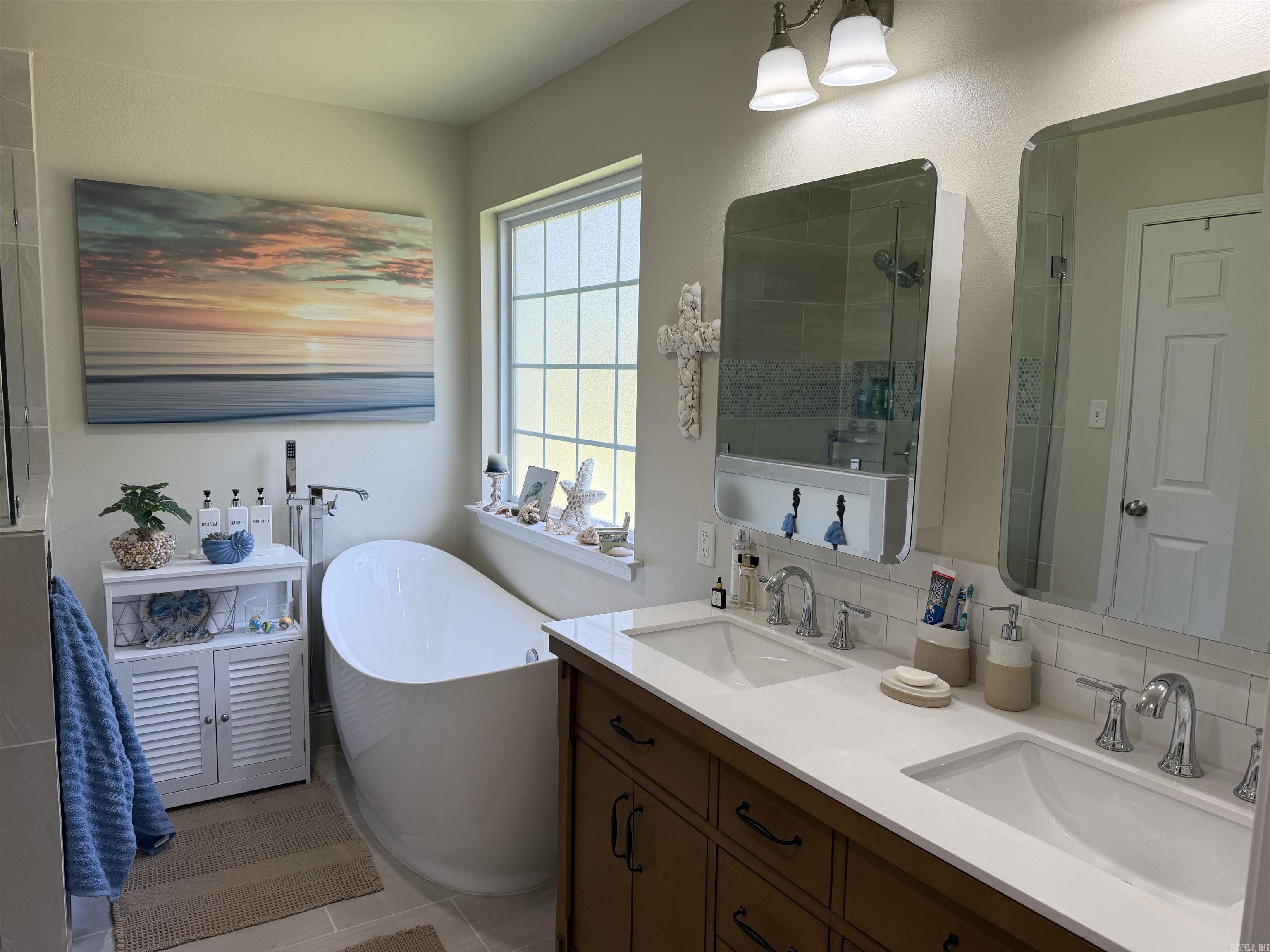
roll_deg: -1.2
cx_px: 635
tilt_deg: -6.9
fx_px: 881
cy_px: 476
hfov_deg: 71.6
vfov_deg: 56.8
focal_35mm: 24
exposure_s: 1/219
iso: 64
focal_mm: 6.76
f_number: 1.78
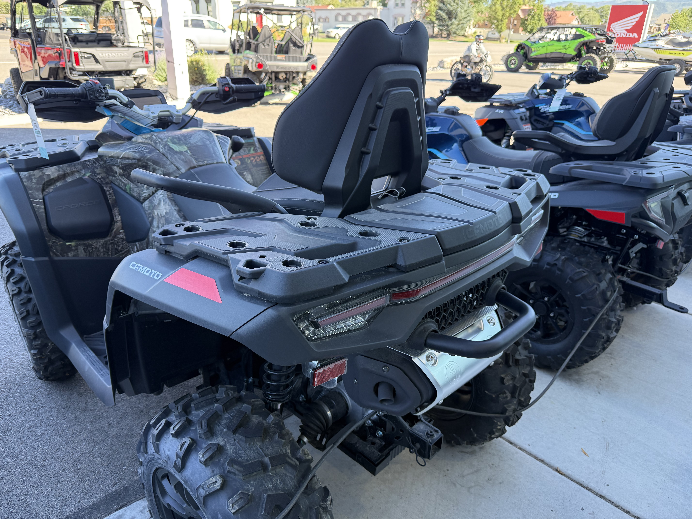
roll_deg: -1.3
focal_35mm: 24
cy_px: 260
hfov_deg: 71.6
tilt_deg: -23.8
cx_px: 346
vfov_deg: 56.8
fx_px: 480
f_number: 1.78
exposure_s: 1/229
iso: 125
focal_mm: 6.76
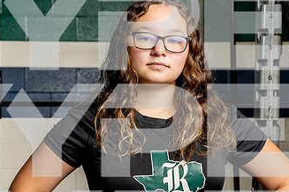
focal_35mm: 104
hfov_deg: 19.5
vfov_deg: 13.1
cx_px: 84
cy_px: 131
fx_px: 835
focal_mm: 58
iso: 800
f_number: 7.1
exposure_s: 1/200
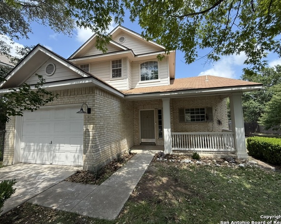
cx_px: 145
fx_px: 125
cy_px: 110
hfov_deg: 96.8
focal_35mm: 15
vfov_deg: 84.0
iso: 64
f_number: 2.2
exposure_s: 1/1050
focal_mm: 2.22
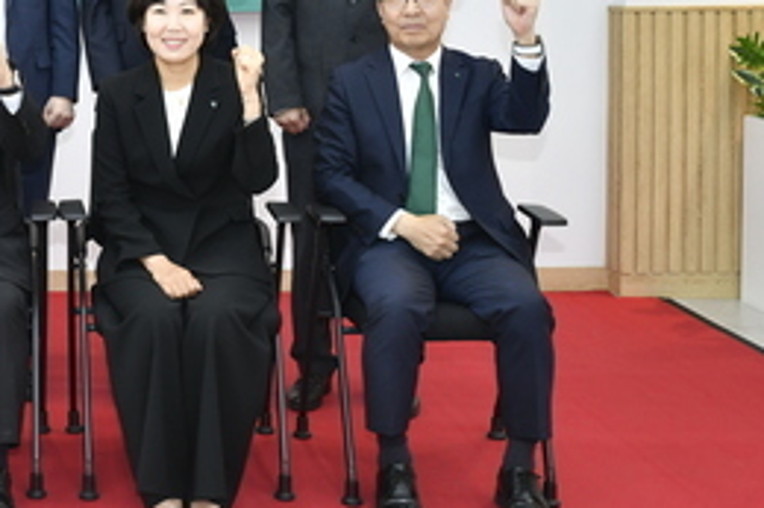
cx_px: -79
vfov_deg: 17.8
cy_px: 22
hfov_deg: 25.1
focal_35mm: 75
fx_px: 1591
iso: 640
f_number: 4
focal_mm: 31
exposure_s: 1/100
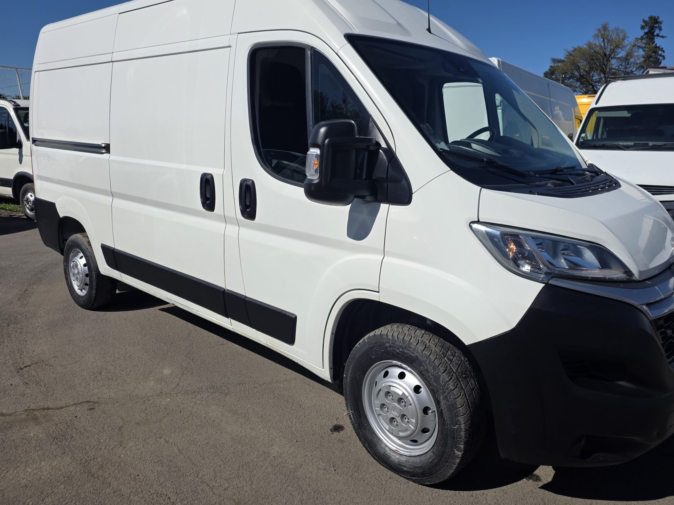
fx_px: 506
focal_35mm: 26
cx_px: 362
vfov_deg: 52.9
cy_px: 223
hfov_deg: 67.2
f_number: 1.7
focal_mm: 6.25
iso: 50
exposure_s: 1/7944
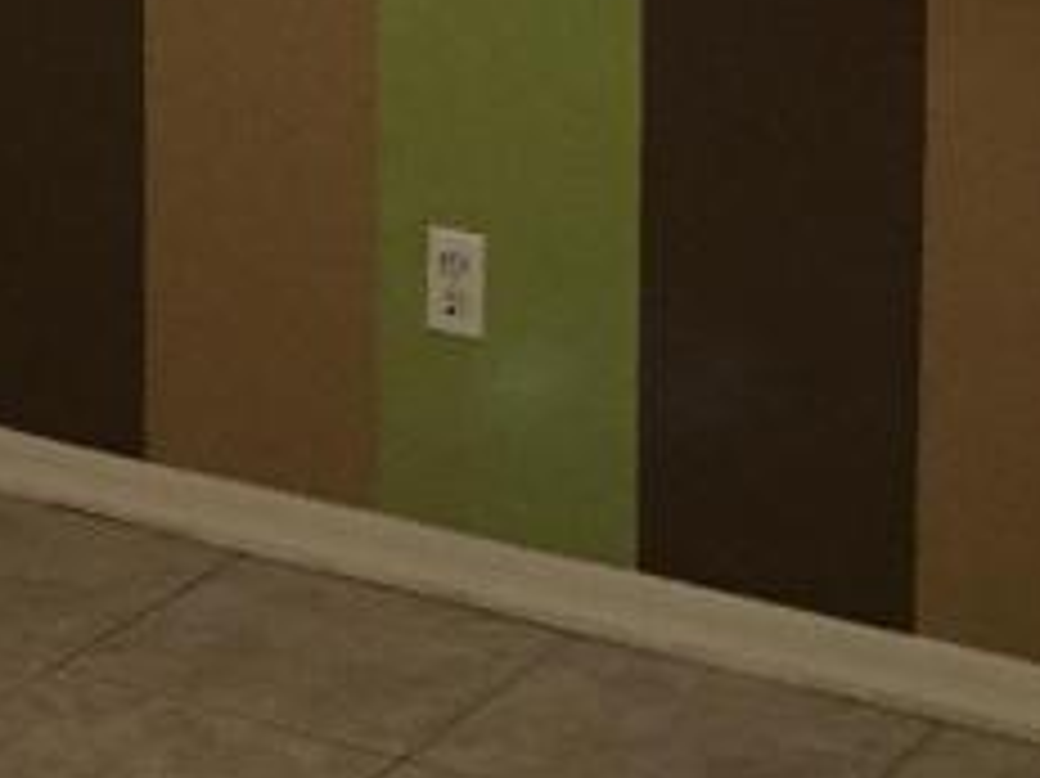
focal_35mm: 124
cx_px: 23
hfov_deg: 15.6
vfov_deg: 11.1
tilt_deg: -2.7
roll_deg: +0.1
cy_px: -648
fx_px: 3724
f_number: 1.8
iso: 80
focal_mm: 3.99
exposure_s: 1/6
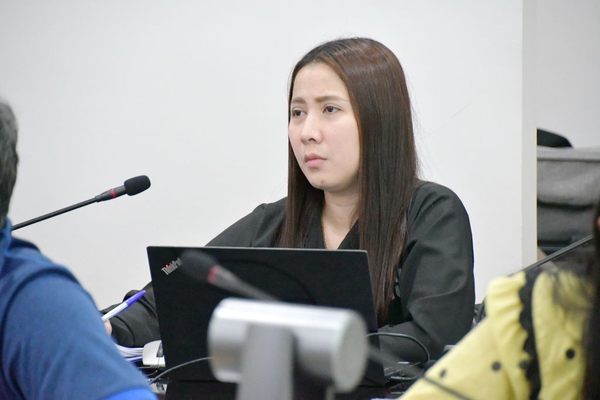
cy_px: 200
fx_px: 4367
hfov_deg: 7.9
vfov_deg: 5.2
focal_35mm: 262
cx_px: 300
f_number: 6
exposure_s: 1/200
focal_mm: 175
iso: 12800
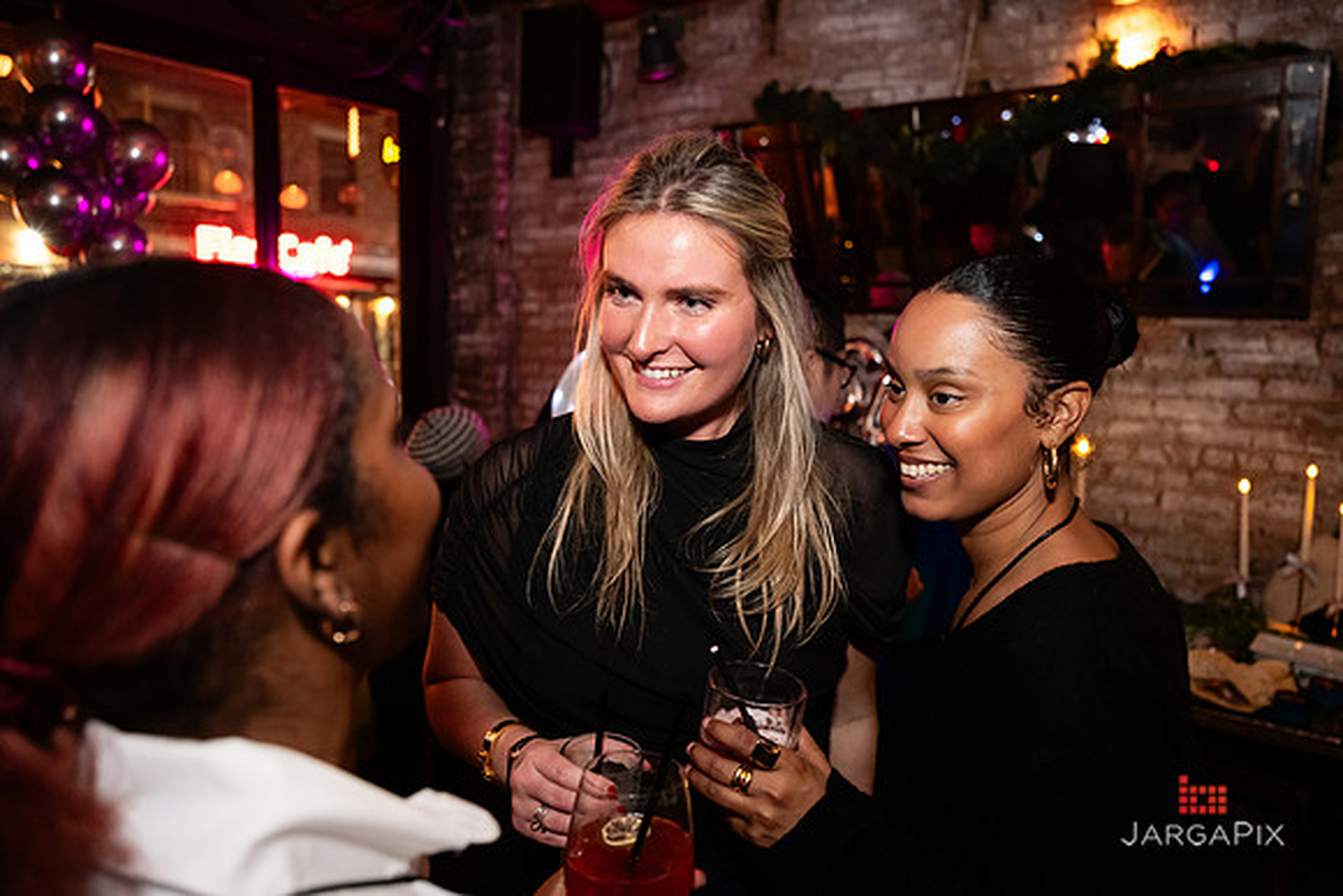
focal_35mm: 25
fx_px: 945
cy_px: 433
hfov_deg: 70.8
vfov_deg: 50.7
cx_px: 695
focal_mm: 24
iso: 3200
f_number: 2.8
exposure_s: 1/100
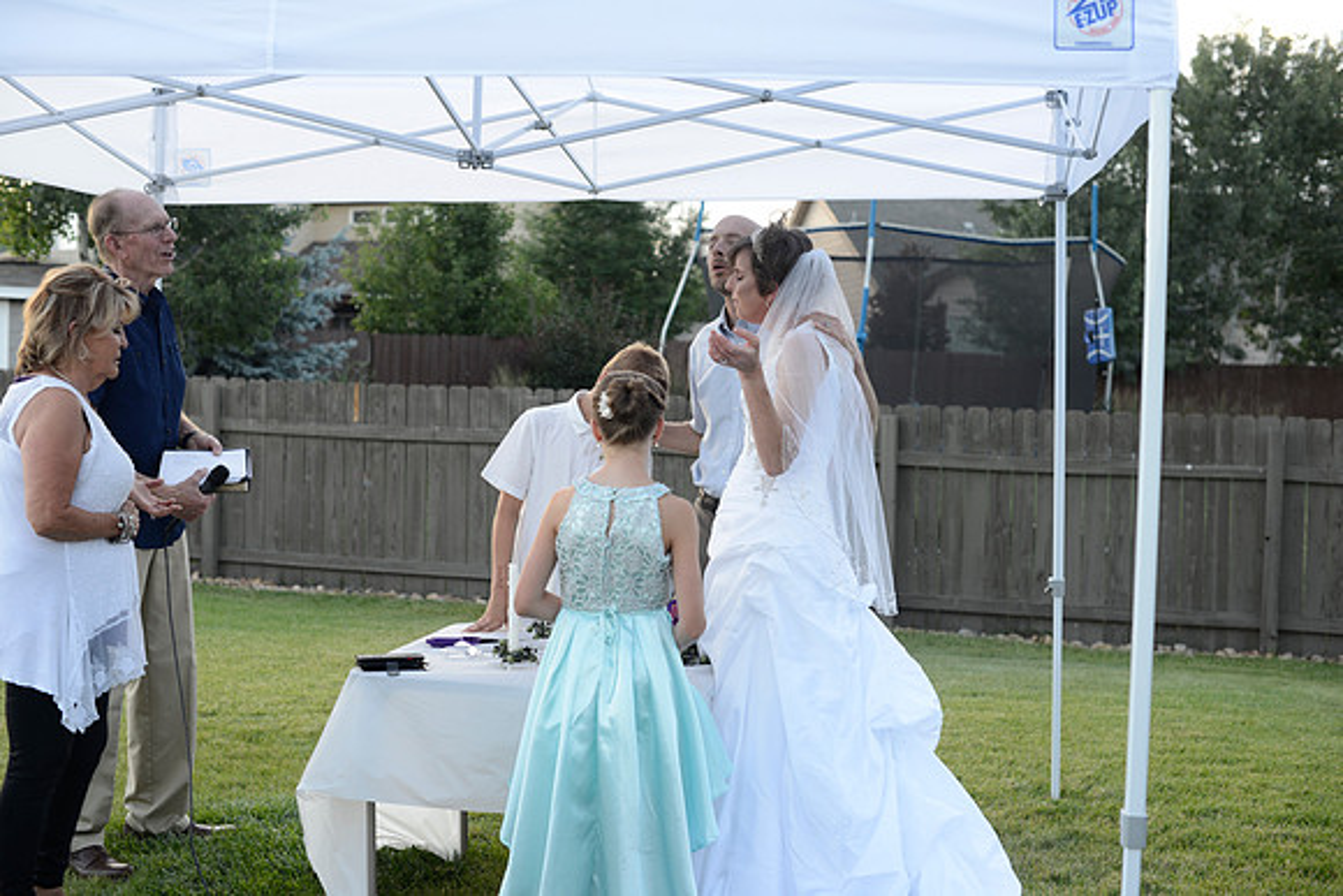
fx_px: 1866
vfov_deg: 27.0
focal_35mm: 50
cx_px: 672
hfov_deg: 39.6
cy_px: 448
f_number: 4
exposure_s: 1/200
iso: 200
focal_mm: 50
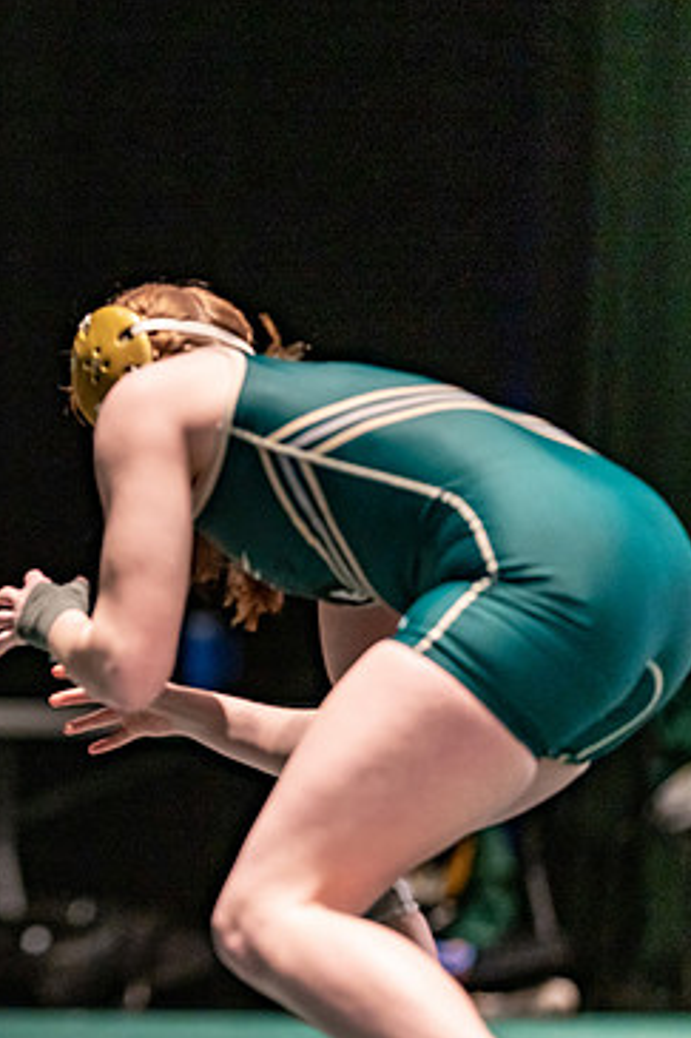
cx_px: -122
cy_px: 515
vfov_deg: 9.0
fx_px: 6628
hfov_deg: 5.9
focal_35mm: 230
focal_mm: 135
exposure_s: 1/1000
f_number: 1.8
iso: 2500
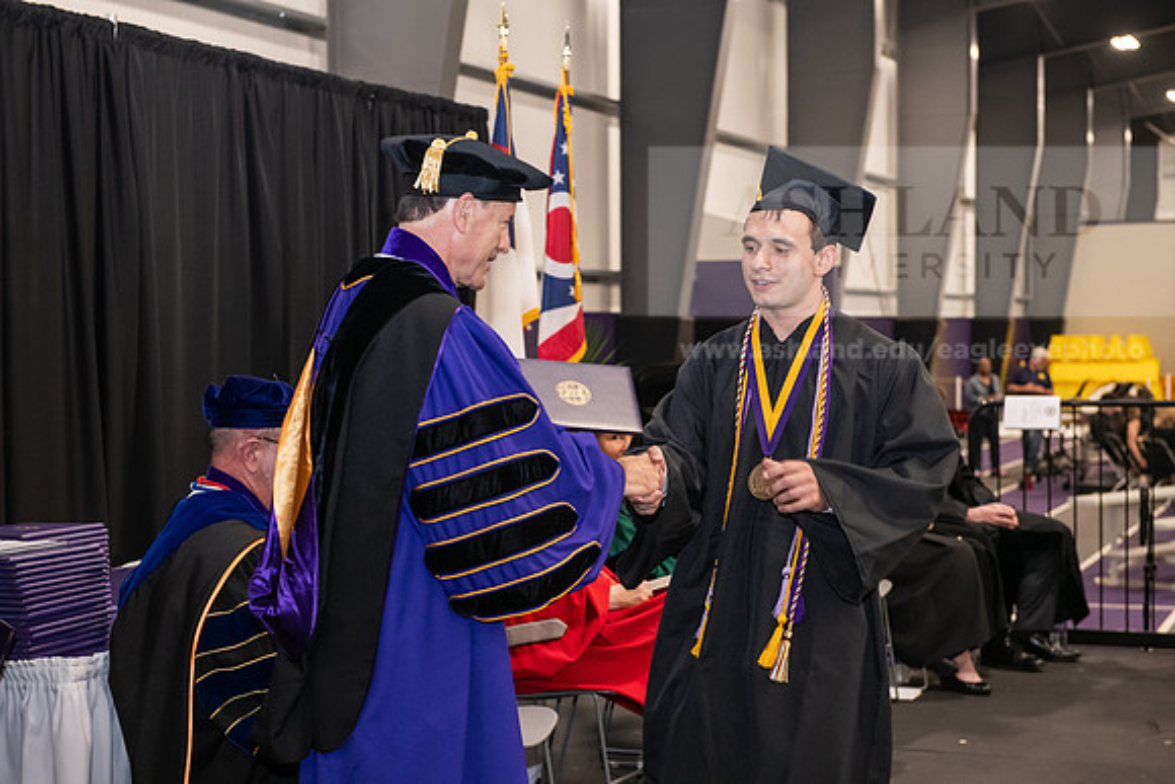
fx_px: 2155
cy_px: 392
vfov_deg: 20.6
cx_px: 588
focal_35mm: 66
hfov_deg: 30.5
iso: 2500
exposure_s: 1/125
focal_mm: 66
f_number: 5
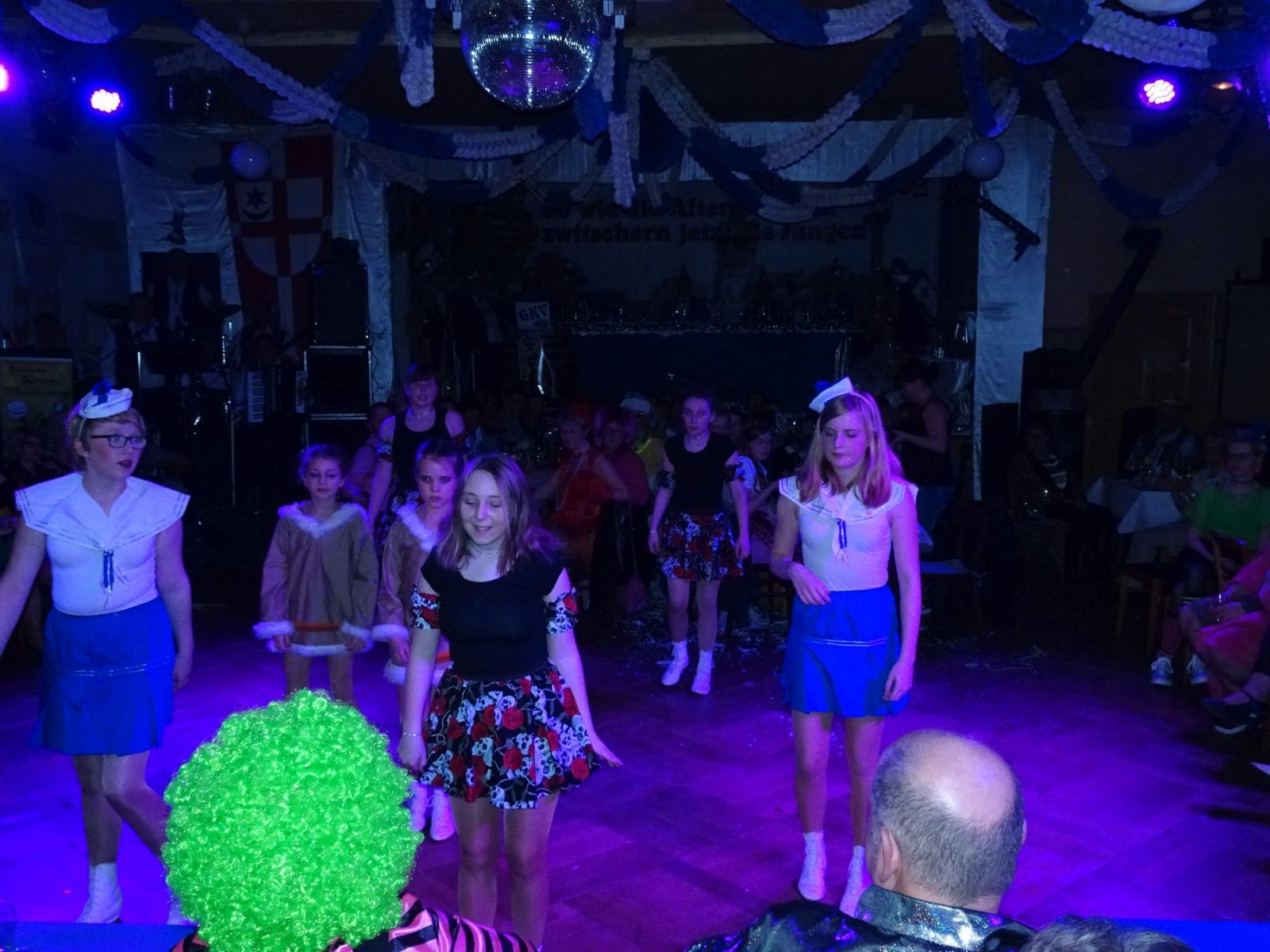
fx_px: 1174
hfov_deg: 56.8
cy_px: 476
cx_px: 635
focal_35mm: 32
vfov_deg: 44.2
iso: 800
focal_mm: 5.43
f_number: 4
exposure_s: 1/200
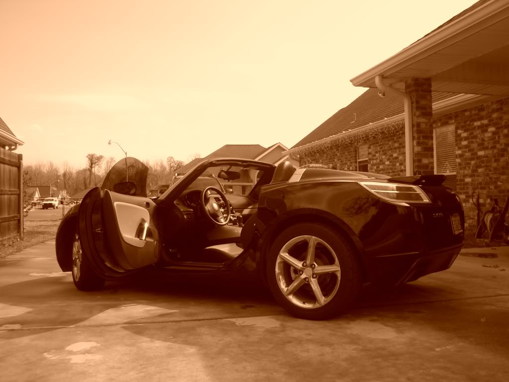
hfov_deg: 52.6
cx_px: 254
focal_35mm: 35
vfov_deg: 40.7
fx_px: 515
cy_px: 191
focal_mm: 5.8
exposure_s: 1/320
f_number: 4.3
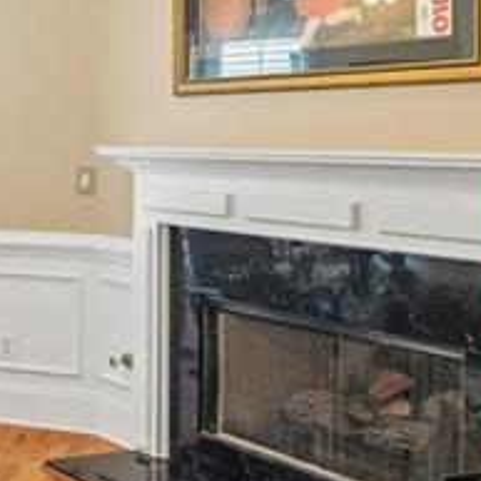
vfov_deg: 27.1
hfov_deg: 21.6
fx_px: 990
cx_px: -289
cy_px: 146
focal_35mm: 63
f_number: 8
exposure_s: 1/8
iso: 320
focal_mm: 14
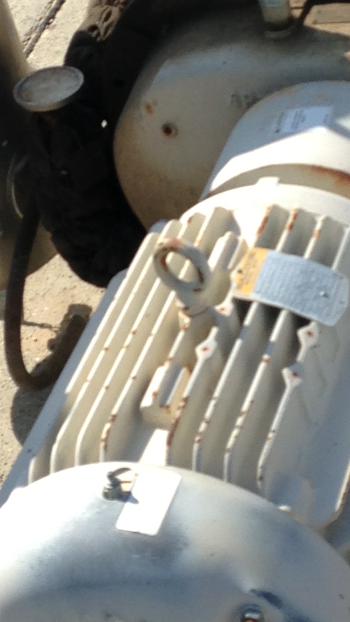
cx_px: 152
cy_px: 177
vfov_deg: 17.1
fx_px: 2063
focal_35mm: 125
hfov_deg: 9.7
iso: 50
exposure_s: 1/1427
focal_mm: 4.13
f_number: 2.4
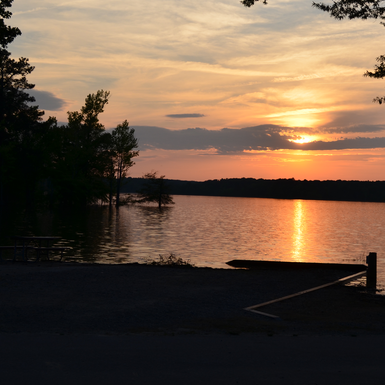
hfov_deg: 27.1
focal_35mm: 63
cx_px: 261
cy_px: 170
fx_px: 793
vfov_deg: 27.3
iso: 100
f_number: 8
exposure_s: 1/250
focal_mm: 28
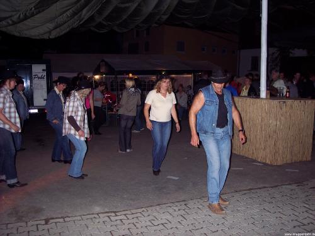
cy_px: 118
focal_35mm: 39
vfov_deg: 36.8
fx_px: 355
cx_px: 158
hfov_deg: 47.9
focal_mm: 8
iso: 100
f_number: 2.8
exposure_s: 1/60
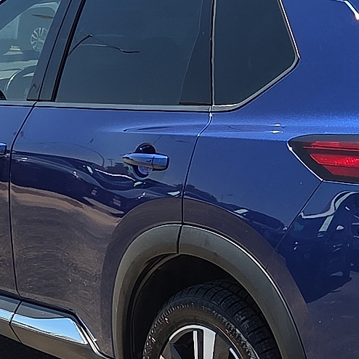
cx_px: 304
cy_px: 169
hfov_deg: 16.3
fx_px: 1244
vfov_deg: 16.4
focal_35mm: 106
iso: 76
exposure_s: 1/3333
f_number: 1.8
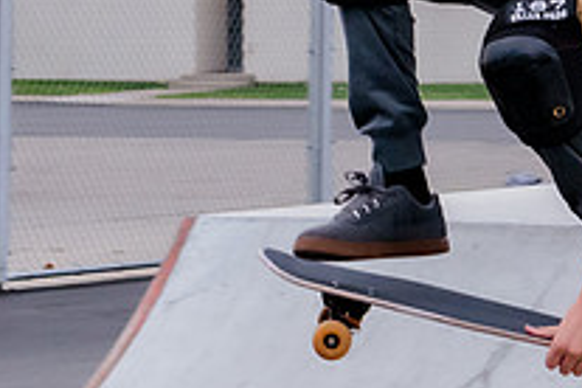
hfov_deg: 8.0
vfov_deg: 5.3
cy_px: -9
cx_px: 240
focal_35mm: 258
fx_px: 4171
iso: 2500
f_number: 9
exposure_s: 1/400
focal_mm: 62
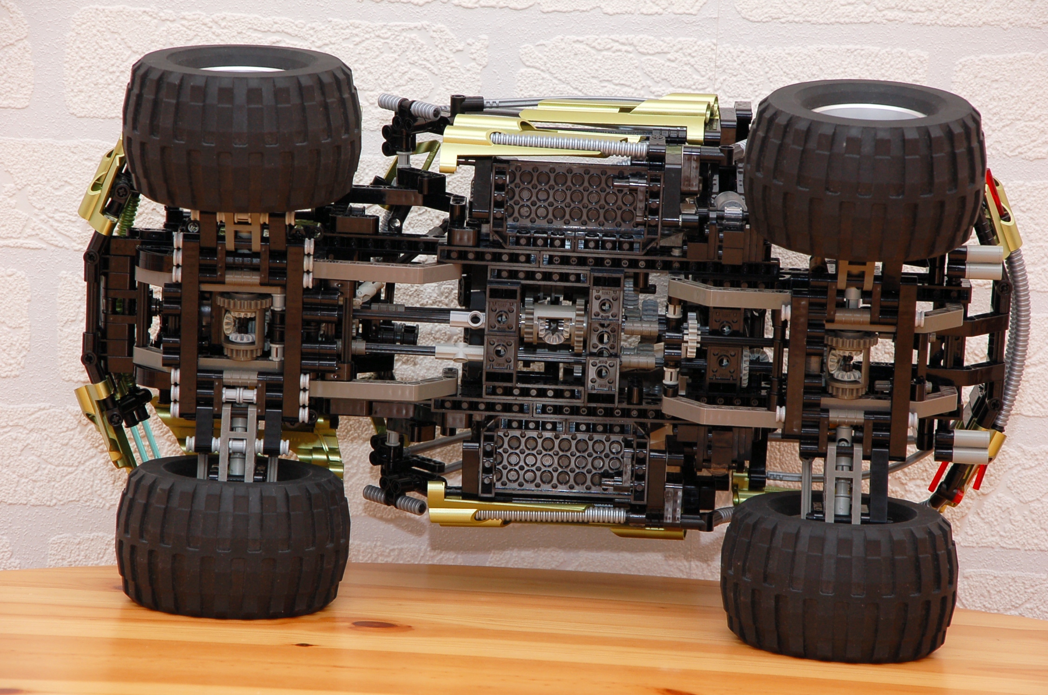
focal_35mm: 158
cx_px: 524
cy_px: 348
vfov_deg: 8.7
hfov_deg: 13.1
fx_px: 4577
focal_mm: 105
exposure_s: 1/60
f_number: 10
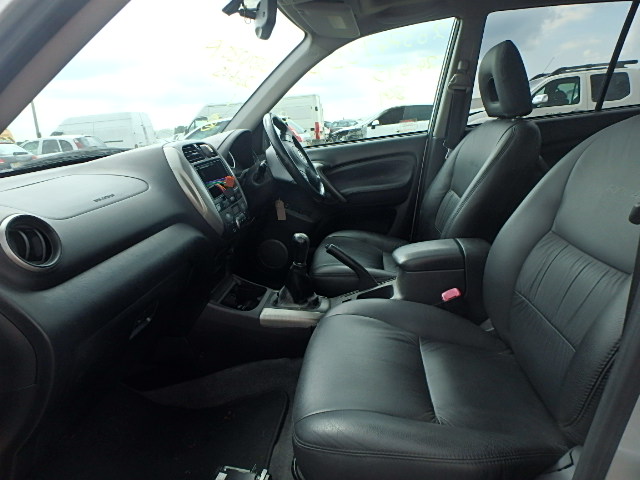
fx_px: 388
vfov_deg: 63.4
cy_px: 240
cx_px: 320
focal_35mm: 21
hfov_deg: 79.0
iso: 125
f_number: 3.5
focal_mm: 3.7
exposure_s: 1/320
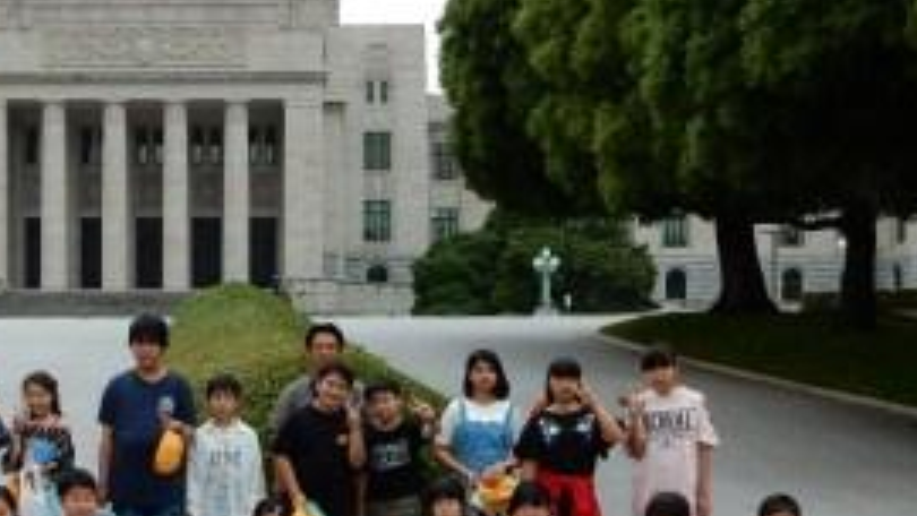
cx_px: 170
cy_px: 380
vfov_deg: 18.4
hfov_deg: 31.4
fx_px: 1581
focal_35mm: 65
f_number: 4
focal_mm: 6.4
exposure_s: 1/400
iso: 125
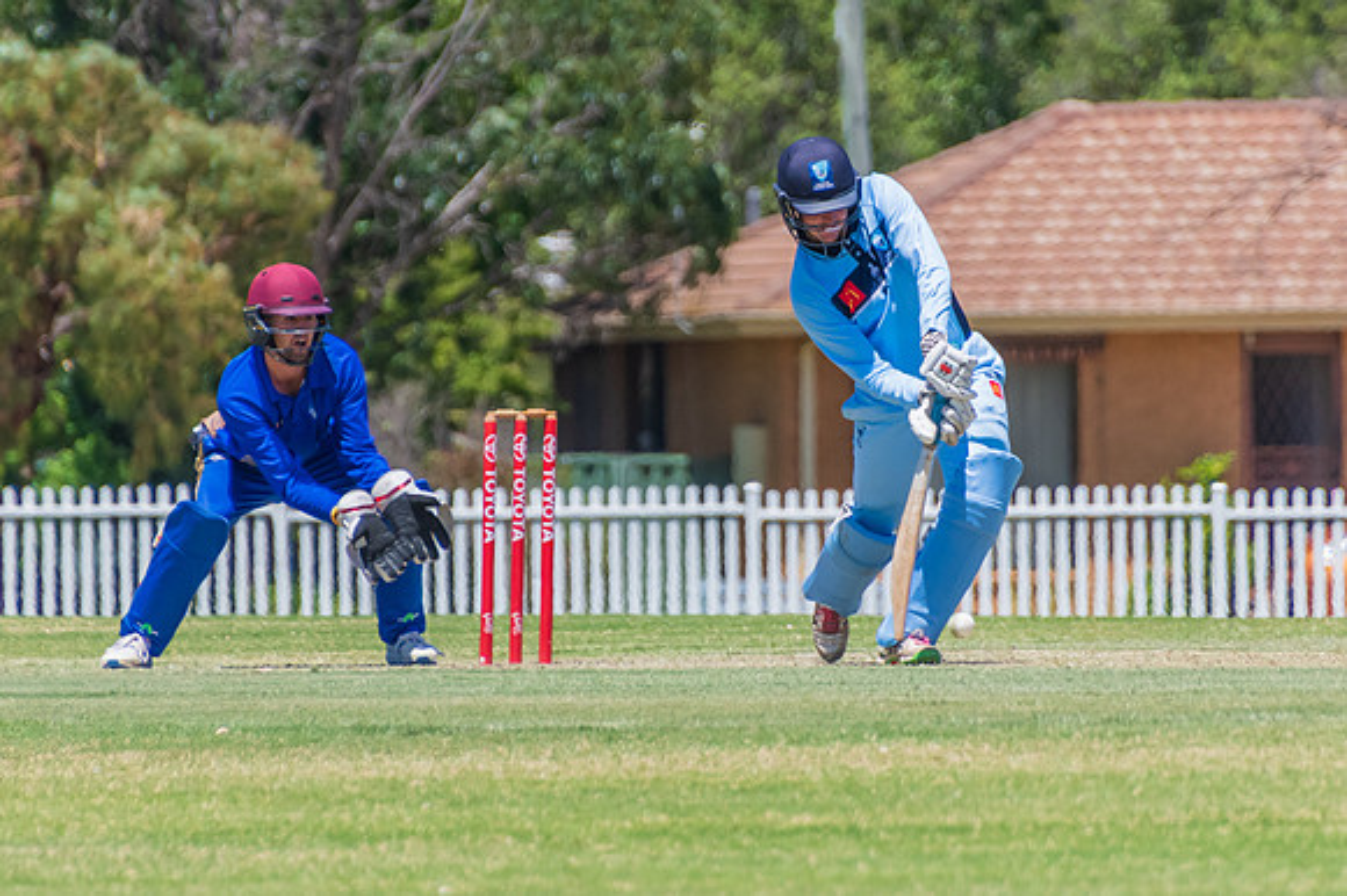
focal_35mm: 870
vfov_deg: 1.6
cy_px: 290
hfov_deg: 2.4
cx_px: 695
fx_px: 32543
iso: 400
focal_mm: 400
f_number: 6.3
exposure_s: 1/2000
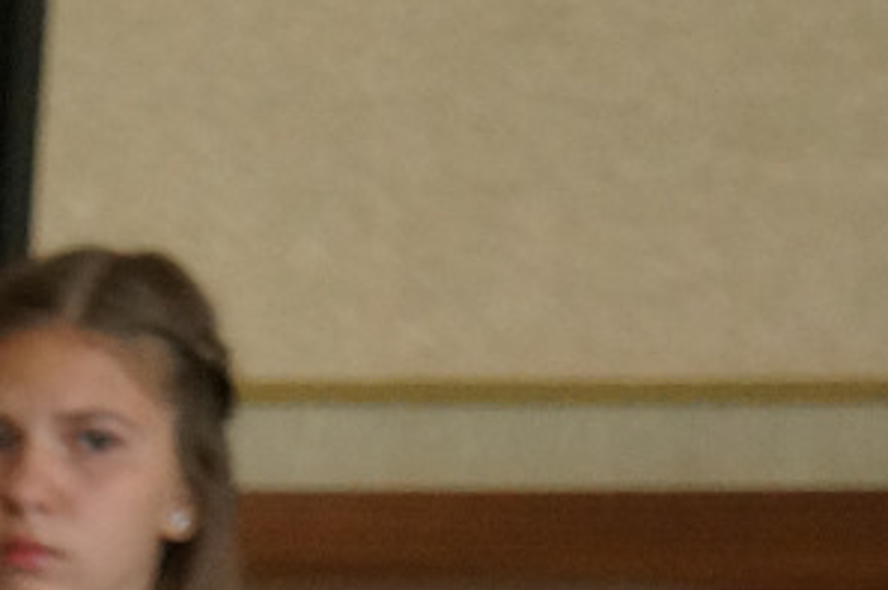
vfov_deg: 4.1
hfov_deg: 6.0
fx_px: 8057
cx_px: -1441
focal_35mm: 327
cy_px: 1439
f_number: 4.5
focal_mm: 40
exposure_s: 1/125
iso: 1600
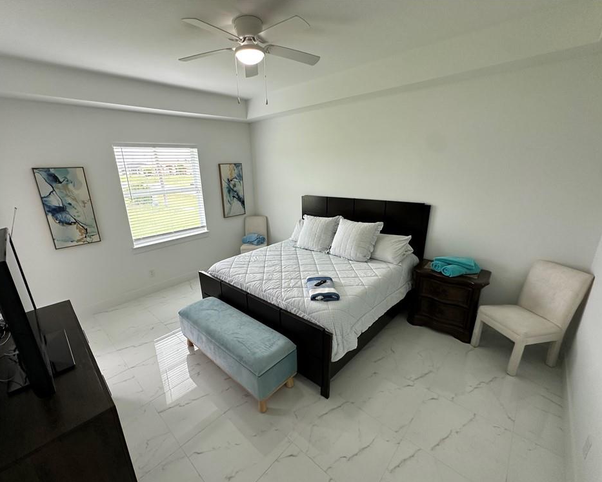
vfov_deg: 84.0
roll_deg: +1.3
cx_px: 283
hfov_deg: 96.7
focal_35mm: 15
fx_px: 267
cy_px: 246
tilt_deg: -16.3
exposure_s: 1/120
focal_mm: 2.22
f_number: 2.2
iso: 250
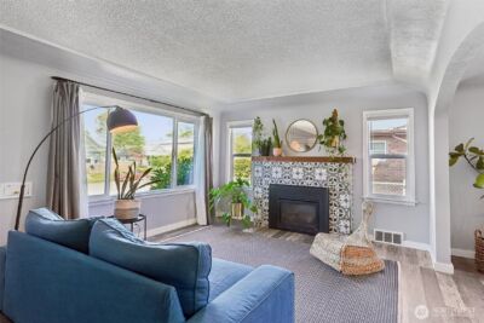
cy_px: 162
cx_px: 242
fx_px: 242
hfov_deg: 90.0
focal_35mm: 18
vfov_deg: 67.4
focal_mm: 18
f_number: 8
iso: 400
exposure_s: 1/20
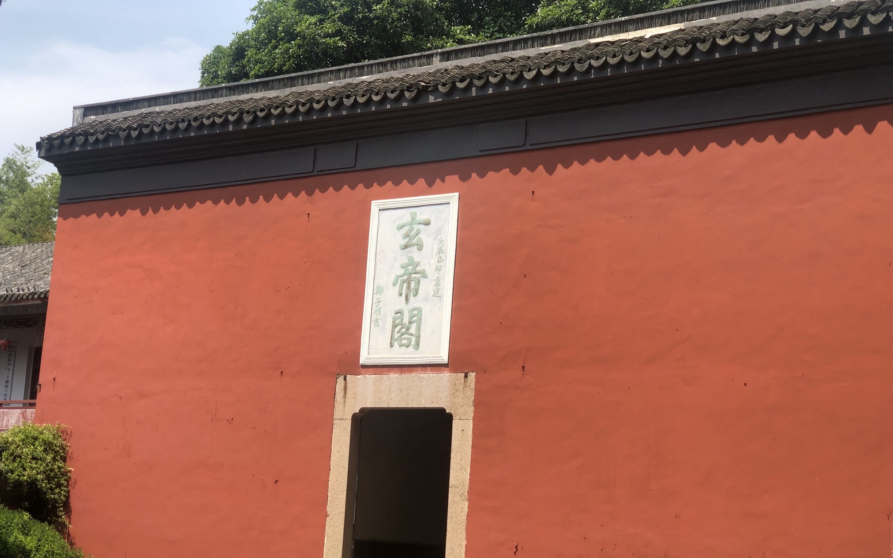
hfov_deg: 36.3
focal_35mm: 56
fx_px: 1363
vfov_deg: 23.1
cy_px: 313
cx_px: 446
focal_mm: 6
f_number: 2.4
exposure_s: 1/571
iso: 16
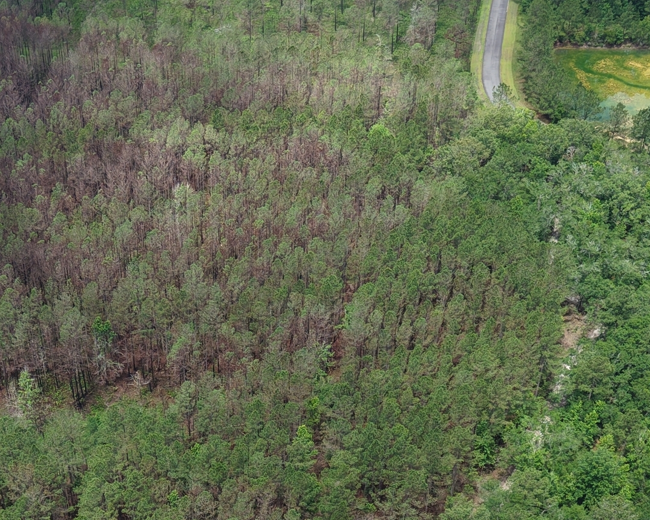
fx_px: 1289
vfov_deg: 22.0
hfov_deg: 28.3
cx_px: 309
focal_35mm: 67
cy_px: 521
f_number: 1.8
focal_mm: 8.67
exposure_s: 1/1500
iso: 100
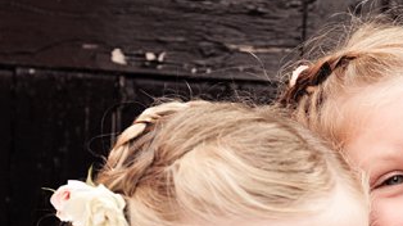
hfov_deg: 18.4
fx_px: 1206
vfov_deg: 10.5
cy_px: 294
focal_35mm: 113
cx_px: 408
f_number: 4
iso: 640
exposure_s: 1/800
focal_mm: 36
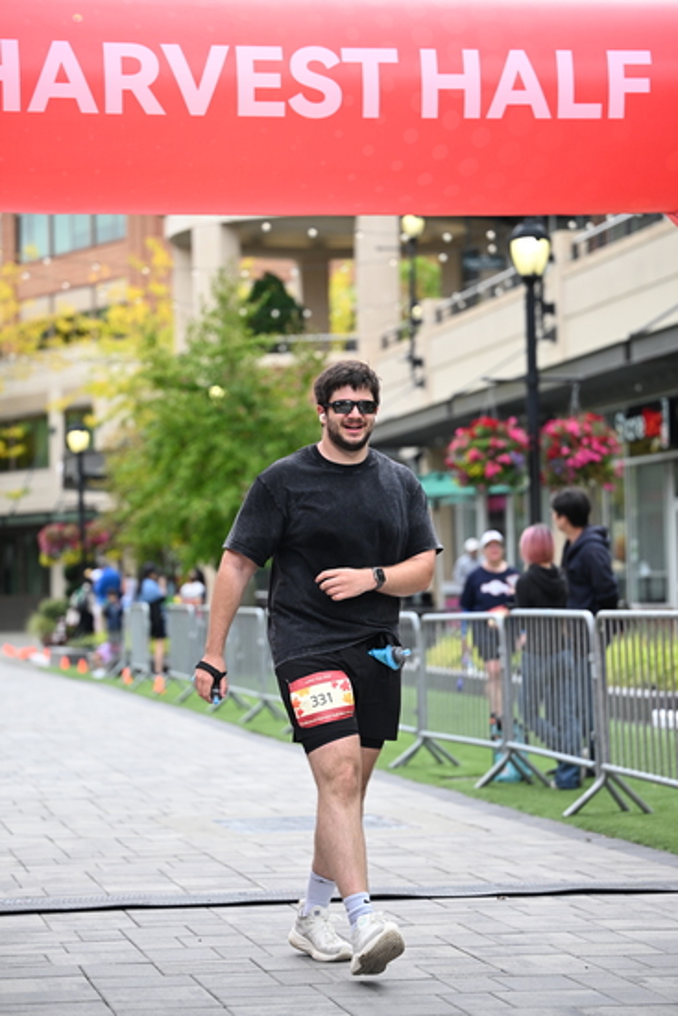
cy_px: 508
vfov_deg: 22.4
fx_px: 2569
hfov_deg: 15.0
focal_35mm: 91
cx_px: 339
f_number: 2.8
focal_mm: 91
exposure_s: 1/2000
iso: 640
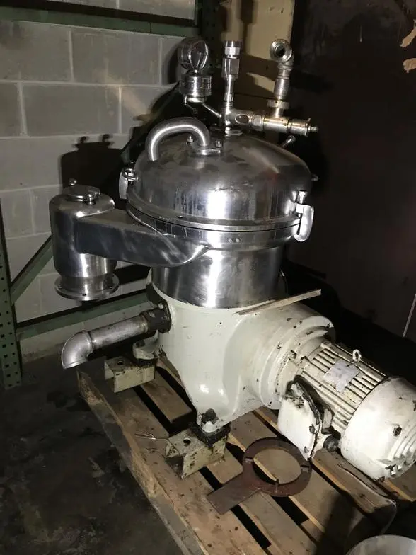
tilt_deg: -23.7
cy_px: 278
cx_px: 208
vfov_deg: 63.4
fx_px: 449
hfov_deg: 49.7
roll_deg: -3.3
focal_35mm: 28
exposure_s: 1/6
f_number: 1.8
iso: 80
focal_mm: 3.99
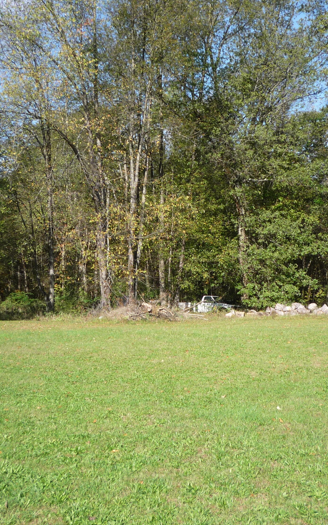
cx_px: 181
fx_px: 658
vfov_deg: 43.5
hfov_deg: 28.0
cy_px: 261
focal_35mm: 46
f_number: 4
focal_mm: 5.2
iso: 100
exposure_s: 1/320
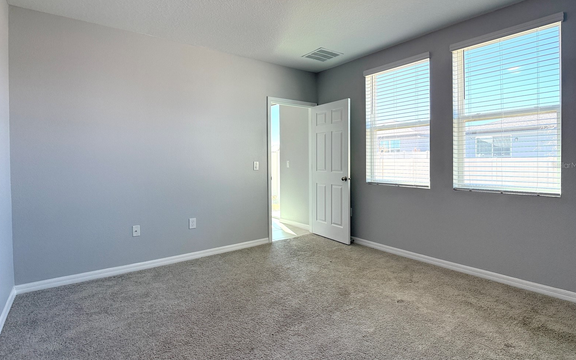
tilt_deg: -0.6
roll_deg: +0.2
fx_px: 408
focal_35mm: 26
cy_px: 165
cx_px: 292
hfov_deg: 70.4
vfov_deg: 47.5
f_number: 1.78
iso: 100
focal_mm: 6.76
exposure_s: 1/297
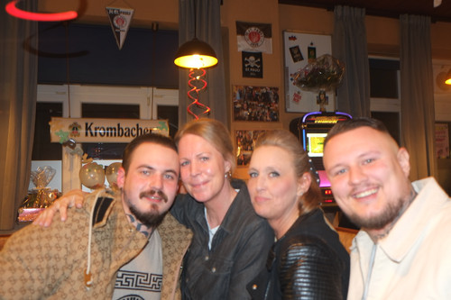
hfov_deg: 58.7
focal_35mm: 32
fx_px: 401
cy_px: 150
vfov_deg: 41.1
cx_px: 226
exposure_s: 1/8
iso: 800
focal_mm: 21.4
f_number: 4
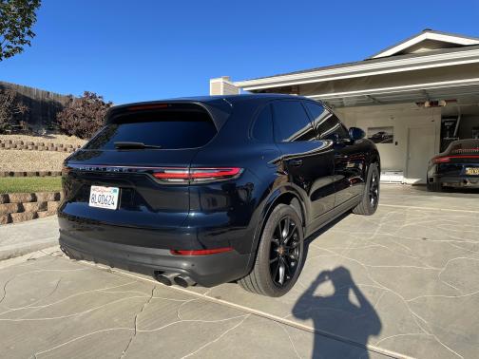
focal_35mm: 26
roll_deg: -1.4
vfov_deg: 53.1
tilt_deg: -0.4
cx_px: 240
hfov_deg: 67.3
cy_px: 180
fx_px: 360
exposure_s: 1/1855
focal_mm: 4.2
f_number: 1.6
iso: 32
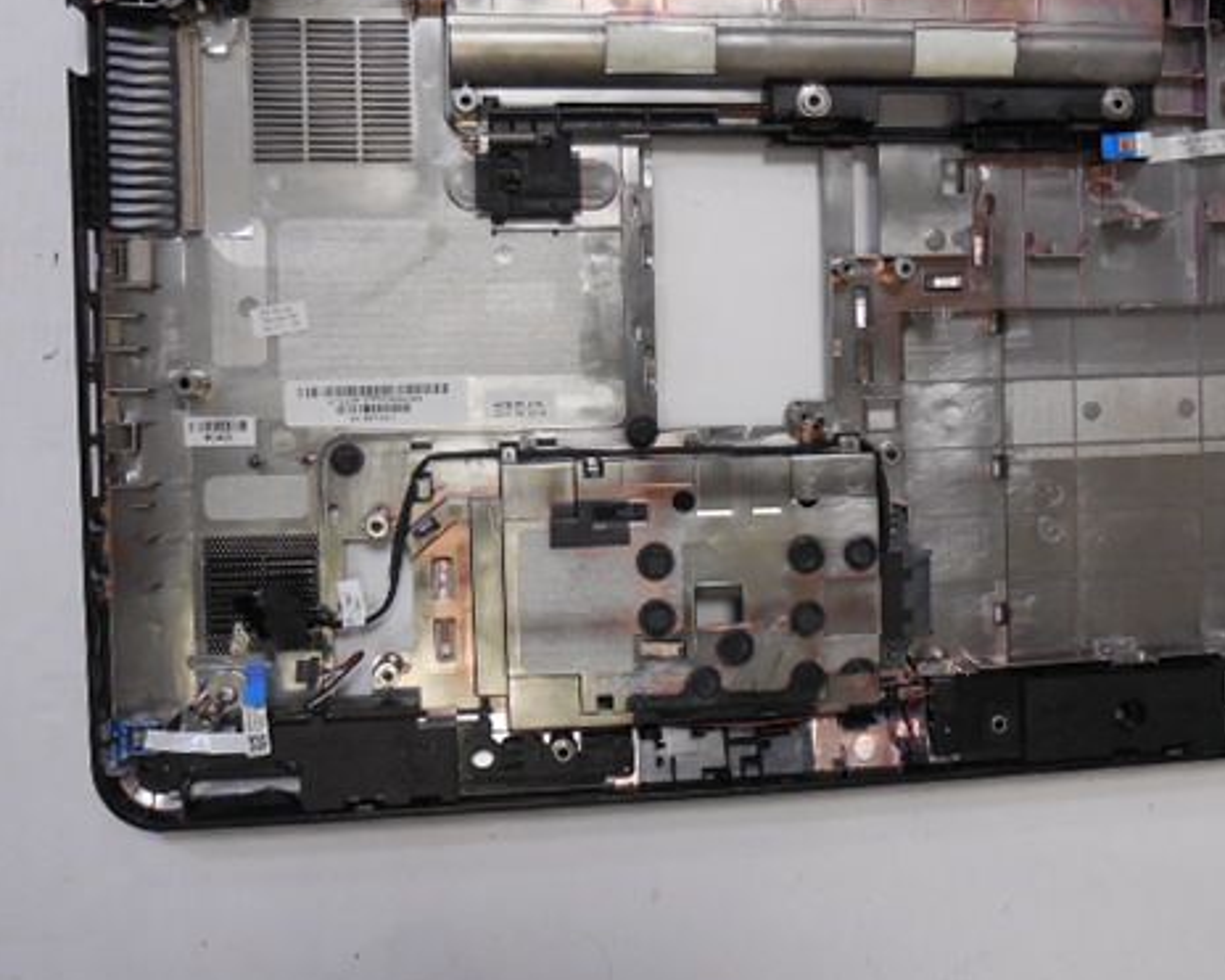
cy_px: 380
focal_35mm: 35
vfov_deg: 42.0
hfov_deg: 51.4
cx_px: 697
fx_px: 1269
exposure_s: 1/80
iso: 800
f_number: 3.5
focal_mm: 4.6
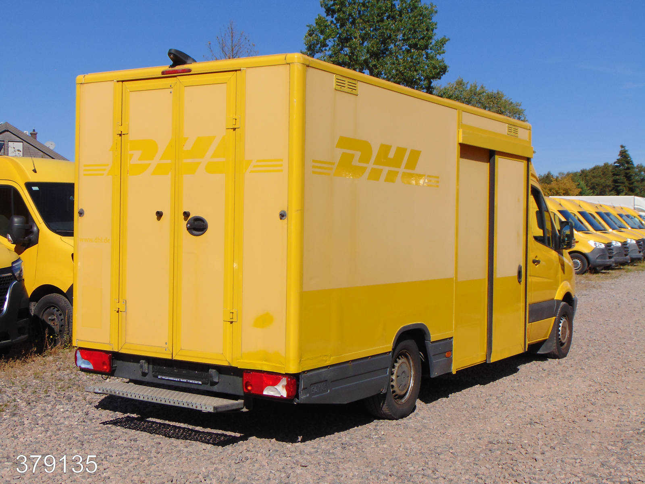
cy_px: 242
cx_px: 322
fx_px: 932
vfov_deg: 29.1
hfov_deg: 38.2
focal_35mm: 50
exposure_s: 1/250
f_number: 9
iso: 80
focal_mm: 9
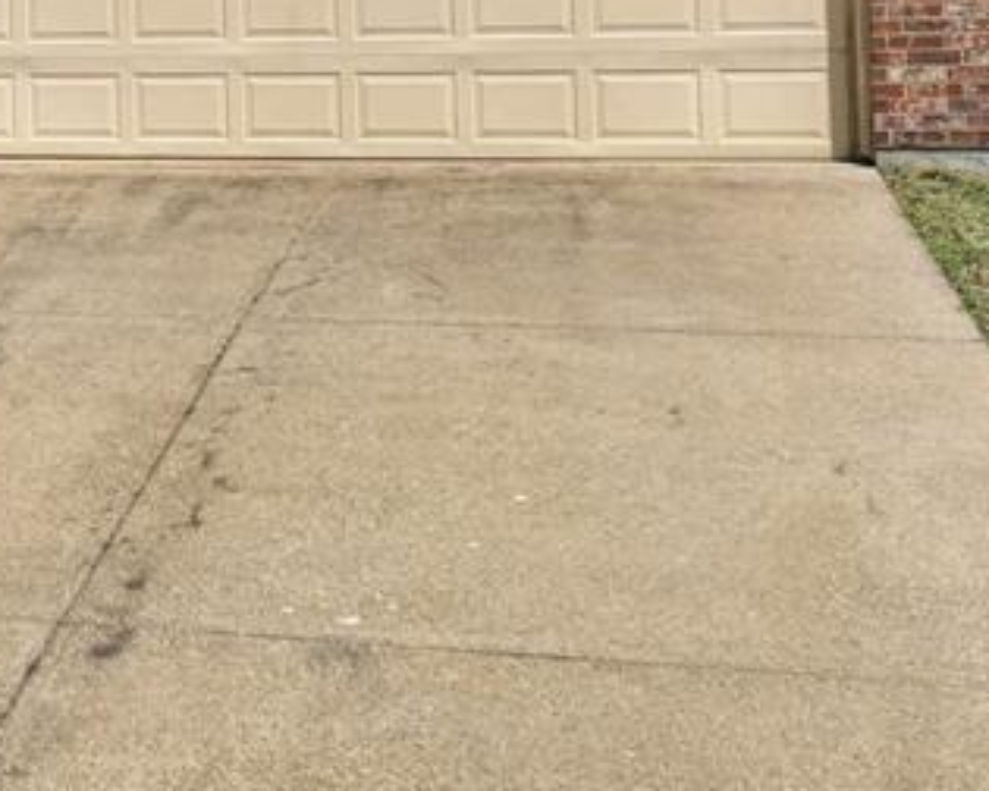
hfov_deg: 23.0
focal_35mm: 76
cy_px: -64
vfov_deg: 19.4
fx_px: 2225
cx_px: -195
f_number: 2.8
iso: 100
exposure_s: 1/2000
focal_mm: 12.3
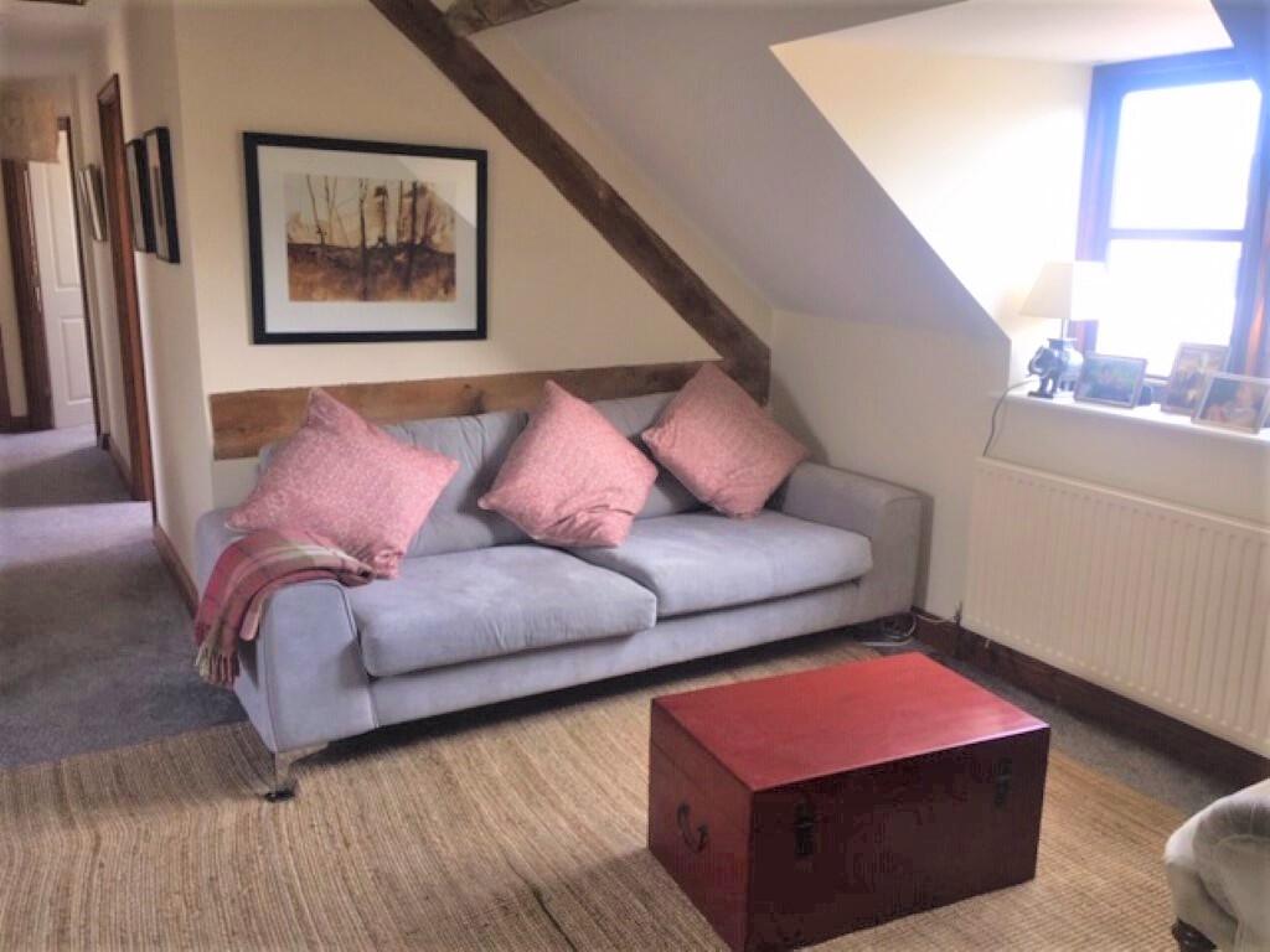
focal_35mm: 29
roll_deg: -0.6
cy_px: 476
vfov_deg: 48.2
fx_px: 1064
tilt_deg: -14.1
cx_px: 635
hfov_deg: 61.7
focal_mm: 4.15
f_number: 2.2
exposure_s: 1/33
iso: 25
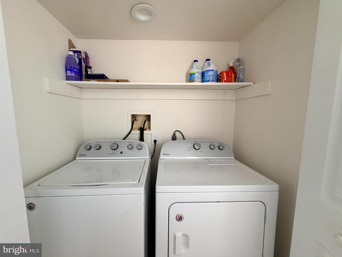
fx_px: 138
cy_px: 128
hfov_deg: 102.1
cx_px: 171
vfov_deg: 85.7
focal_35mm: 14
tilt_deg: -6.0
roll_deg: -0.2
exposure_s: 1/60
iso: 200
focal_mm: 2.22
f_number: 2.2
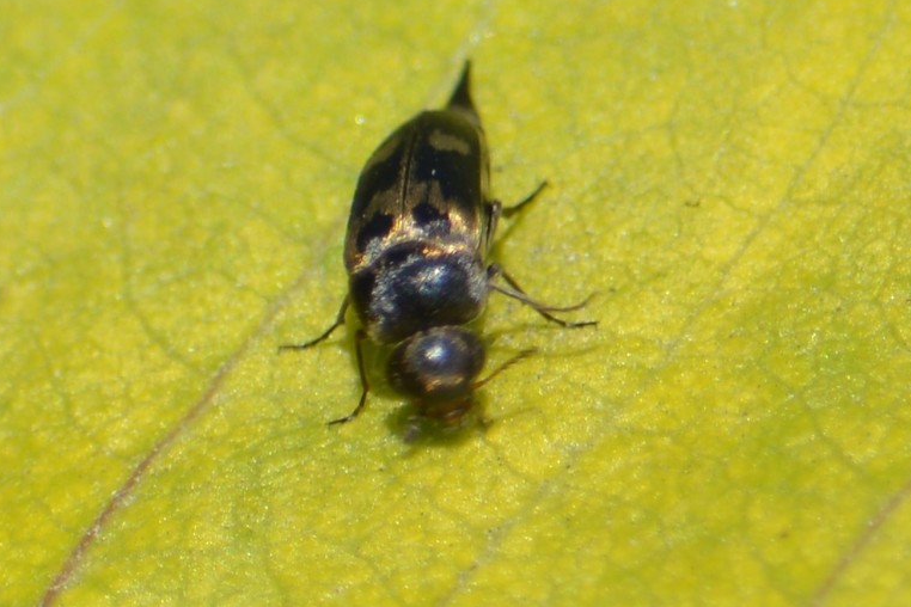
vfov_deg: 2.4
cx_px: 393
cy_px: 226
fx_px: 14347
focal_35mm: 567
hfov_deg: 3.6
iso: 100
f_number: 8
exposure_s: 1/320
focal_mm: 300
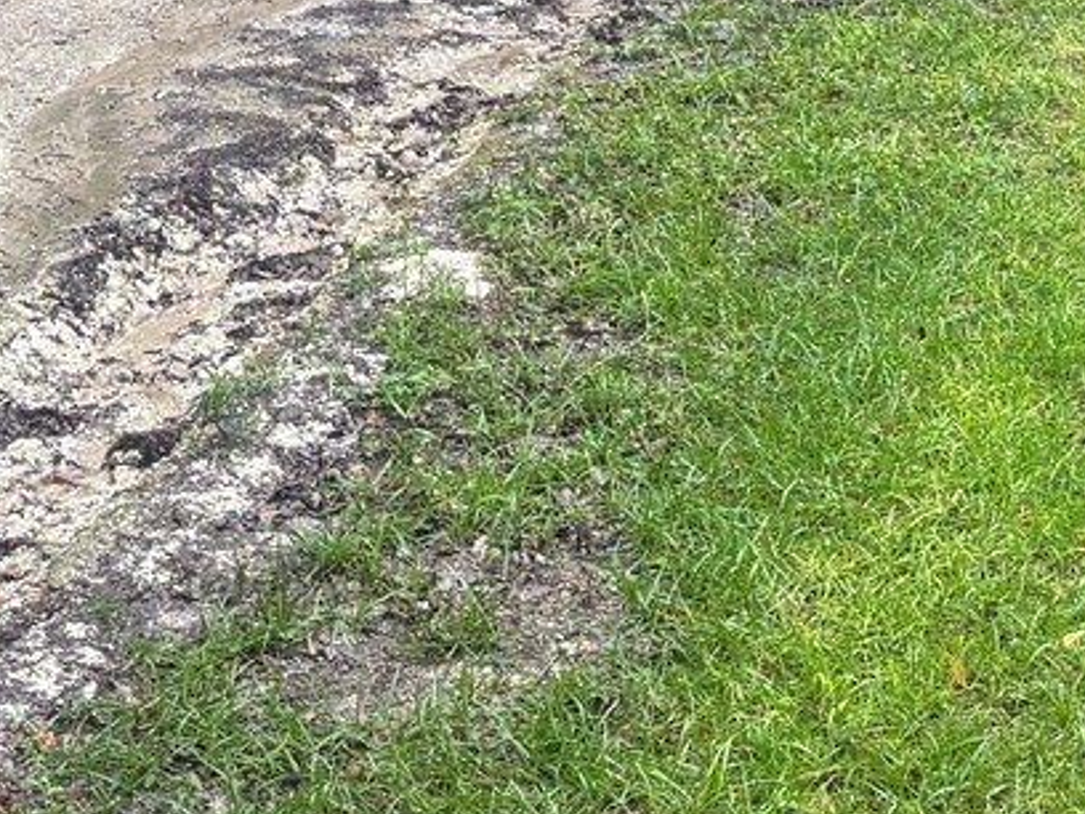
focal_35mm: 102
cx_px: 231
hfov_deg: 19.1
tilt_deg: -4.4
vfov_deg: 13.8
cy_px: -330
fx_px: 3197
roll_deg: -0.4
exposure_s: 1/574
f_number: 1.6
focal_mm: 5.96
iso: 50
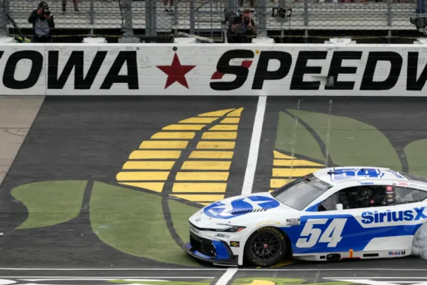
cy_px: 177
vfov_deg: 3.8
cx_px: 267
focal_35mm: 360
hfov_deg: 5.7
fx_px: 4271
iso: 800
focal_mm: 267
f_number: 4.5
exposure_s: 1/2500
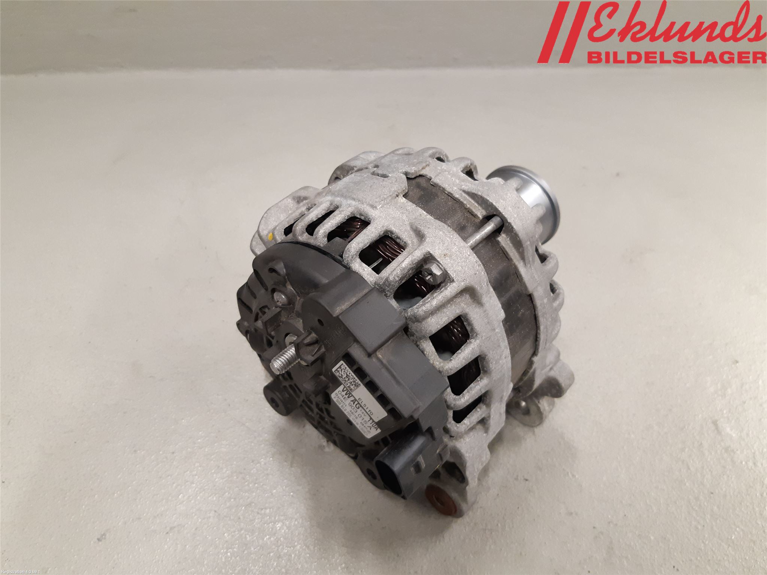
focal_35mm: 26
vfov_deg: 53.1
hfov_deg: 67.3
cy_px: 288
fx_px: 576
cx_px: 384
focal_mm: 3.93
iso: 200
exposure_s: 1/50
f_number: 1.7
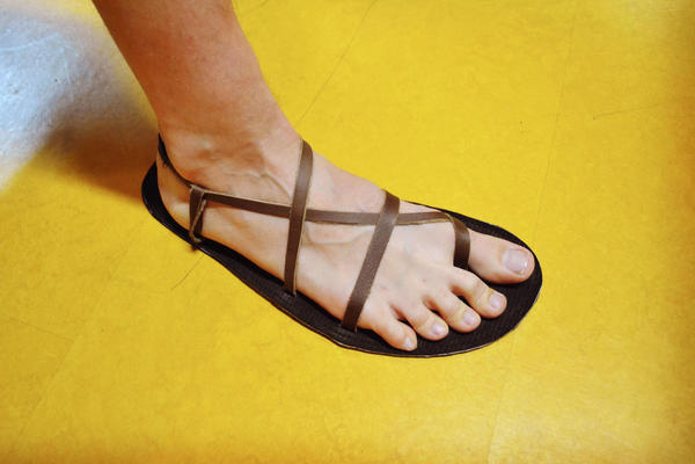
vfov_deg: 47.9
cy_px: 232
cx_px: 348
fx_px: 521
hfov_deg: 67.4
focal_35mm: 27
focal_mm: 18
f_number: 3.5
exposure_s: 1/60
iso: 2800
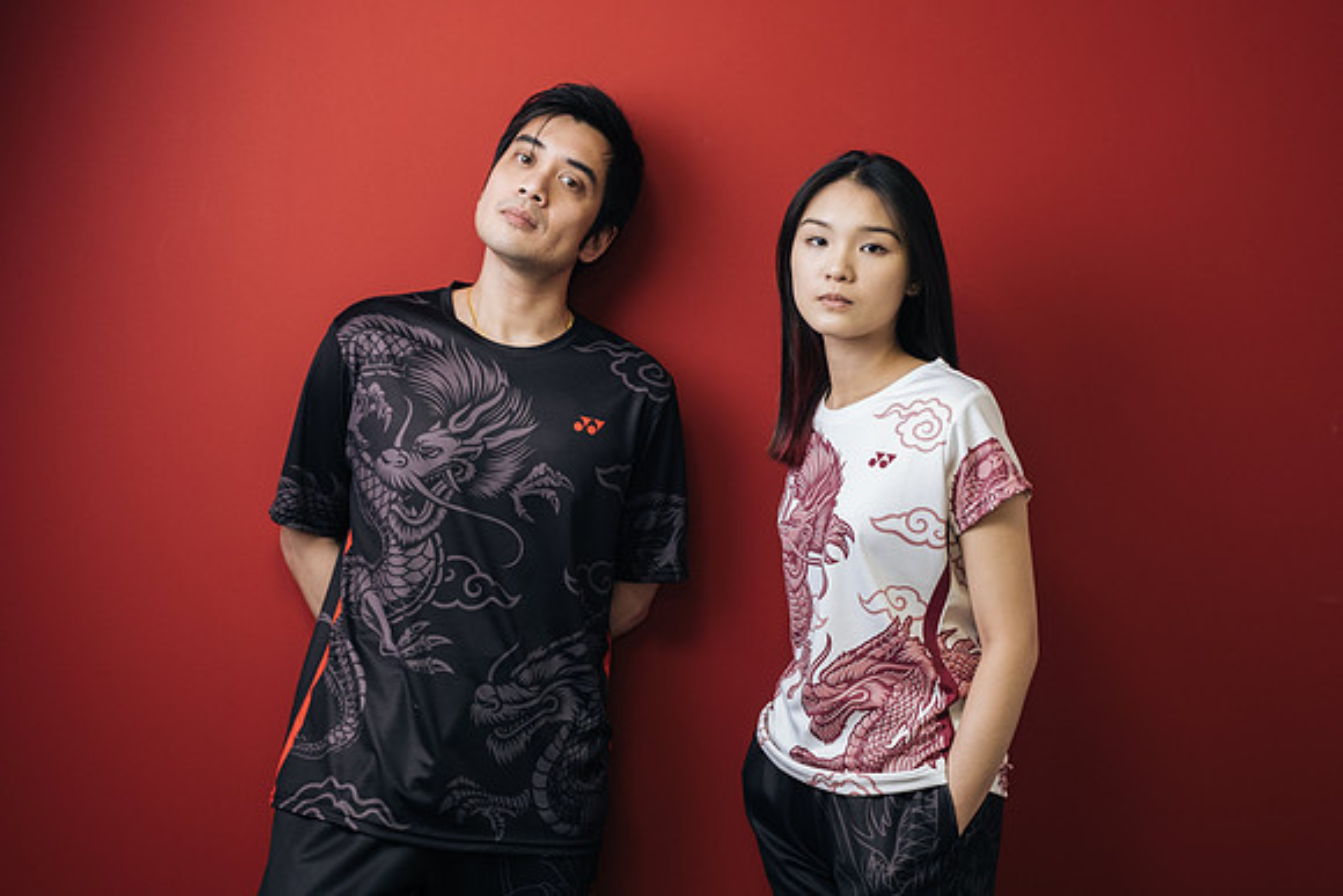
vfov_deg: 28.1
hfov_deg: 41.1
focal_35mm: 48
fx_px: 1791
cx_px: 672
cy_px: 448
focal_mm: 32.1
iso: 1000
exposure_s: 1/125
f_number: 3.2
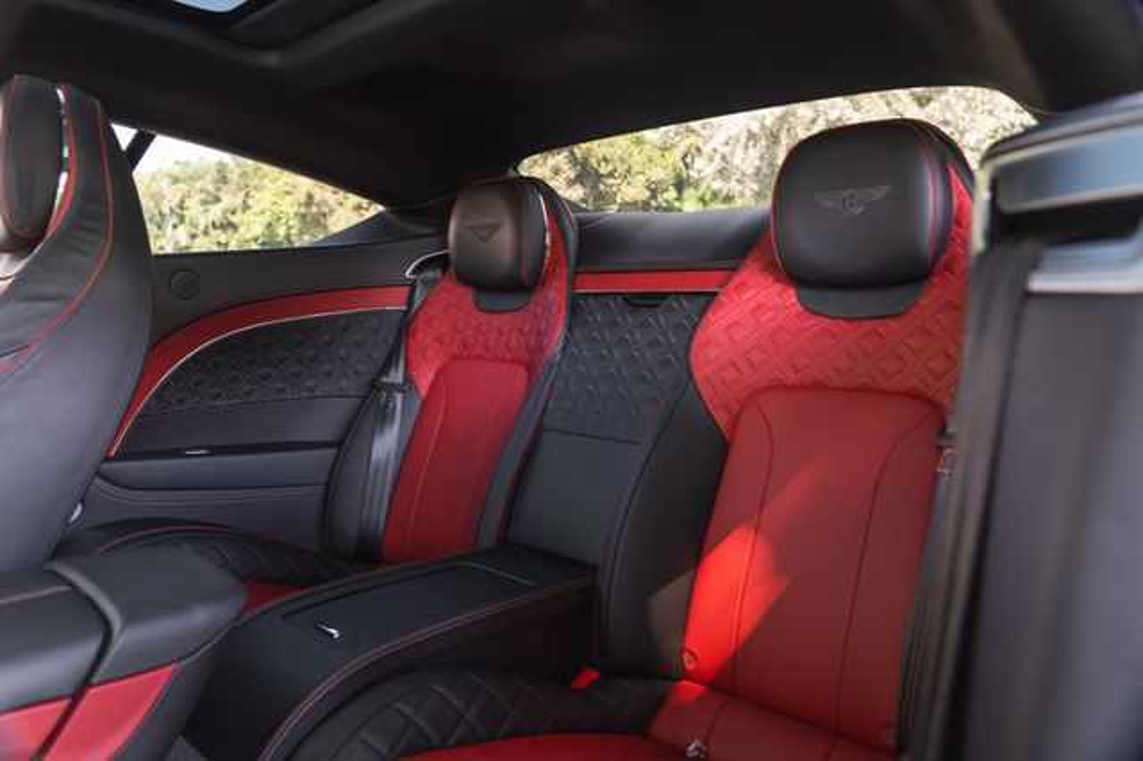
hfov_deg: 73.8
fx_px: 762
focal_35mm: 24
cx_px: 572
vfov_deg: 53.1
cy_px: 380
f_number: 5
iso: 640
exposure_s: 1/13
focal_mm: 24
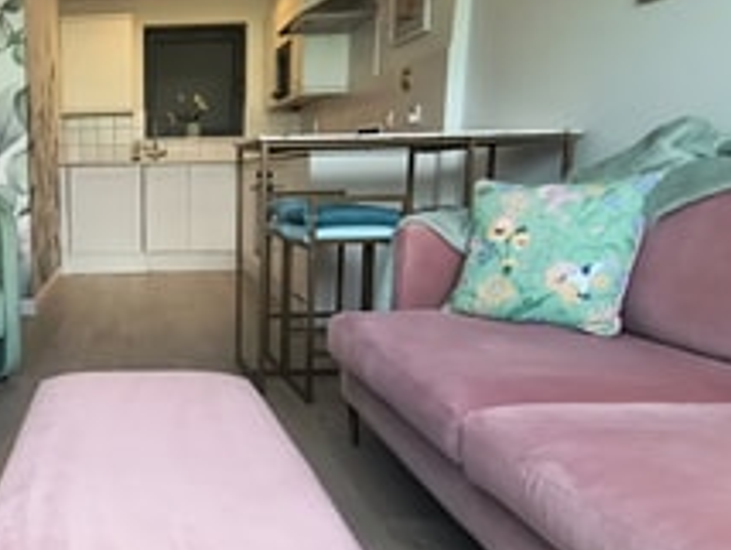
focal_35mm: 28
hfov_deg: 56.0
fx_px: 592
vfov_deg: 49.5
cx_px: 92
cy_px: 333
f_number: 2.2
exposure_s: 1/50
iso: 178
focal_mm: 2.13
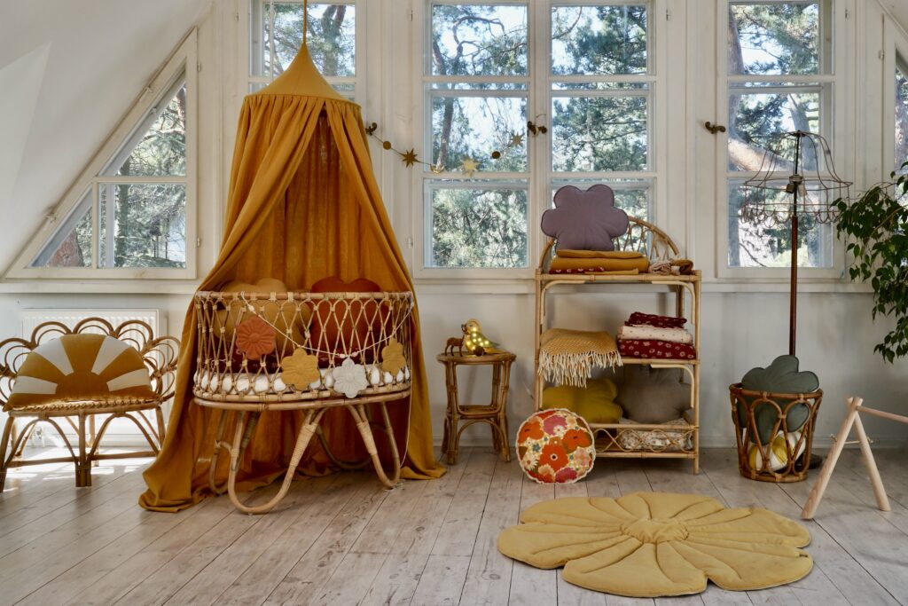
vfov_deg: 45.0
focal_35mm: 29
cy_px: 303
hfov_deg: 63.7
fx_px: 731
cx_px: 454
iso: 800
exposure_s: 1/30
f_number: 18
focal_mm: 29
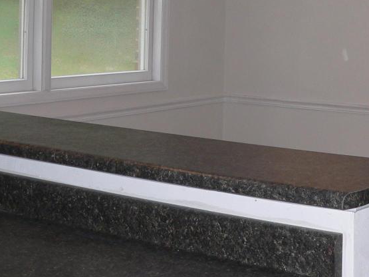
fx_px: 885
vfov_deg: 17.5
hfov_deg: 22.8
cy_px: 17
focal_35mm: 83
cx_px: 349
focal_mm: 6
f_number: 2.8
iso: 80
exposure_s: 1/60
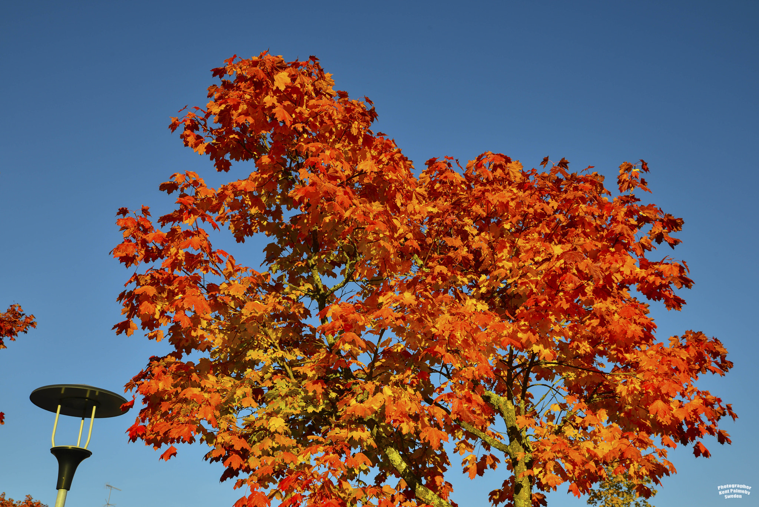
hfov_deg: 53.1
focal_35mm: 36
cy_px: 254
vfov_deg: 36.9
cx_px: 380
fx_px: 759
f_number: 11
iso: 160
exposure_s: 1/160
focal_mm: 36
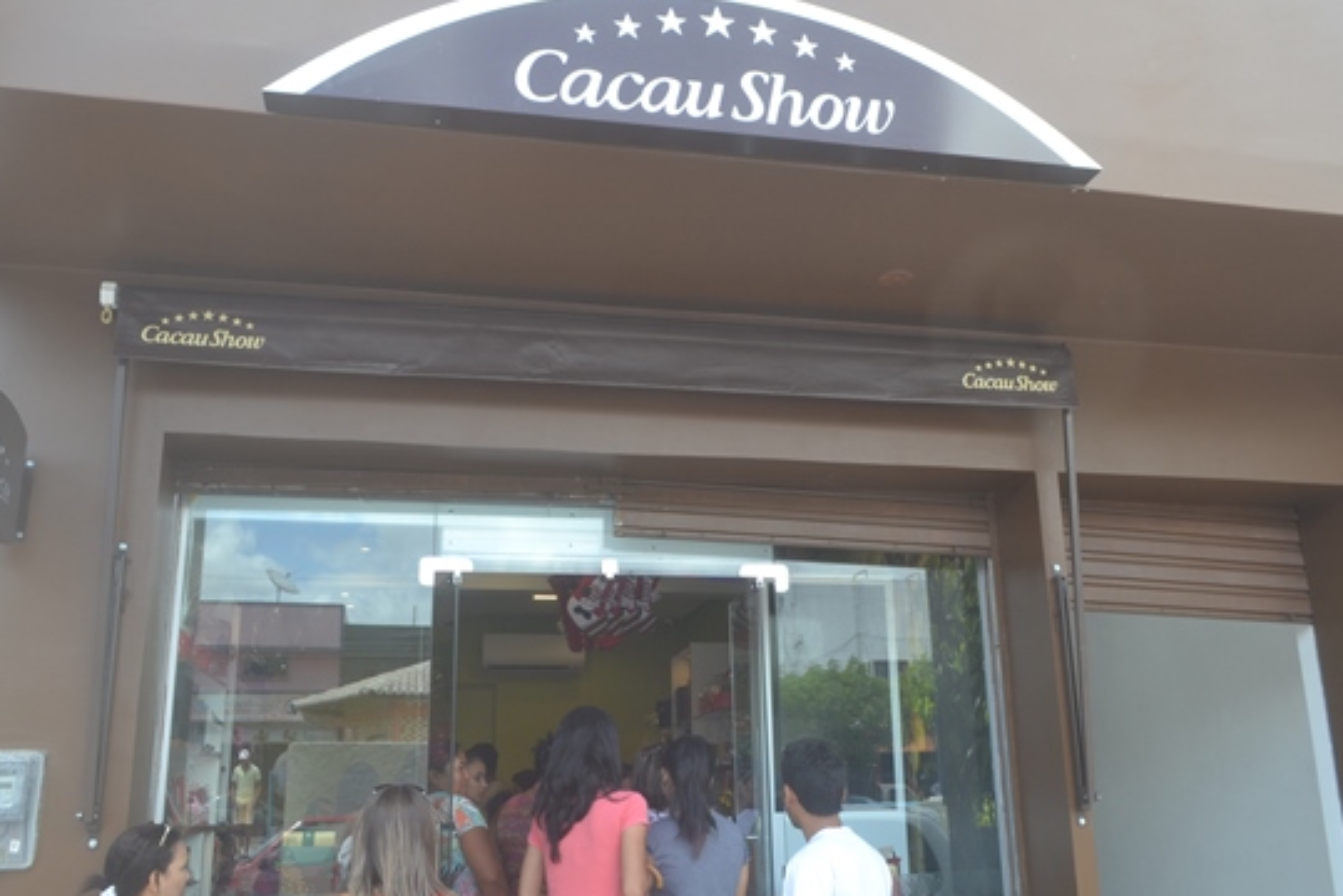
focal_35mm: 32
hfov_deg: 58.7
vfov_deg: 41.1
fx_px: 1194
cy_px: 447
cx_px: 686
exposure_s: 1/125
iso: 200
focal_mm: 18
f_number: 5.6
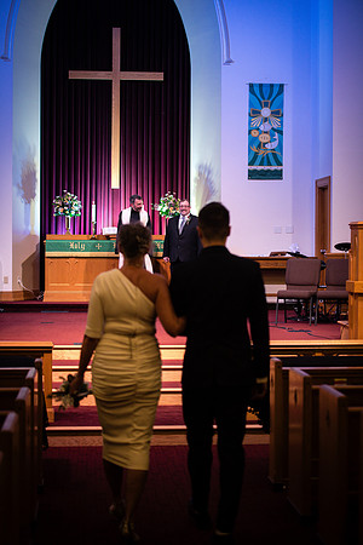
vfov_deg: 28.8
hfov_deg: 19.5
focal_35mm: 70
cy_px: 272
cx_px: 182
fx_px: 1059
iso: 800
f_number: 2.8
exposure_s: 1/200
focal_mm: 70
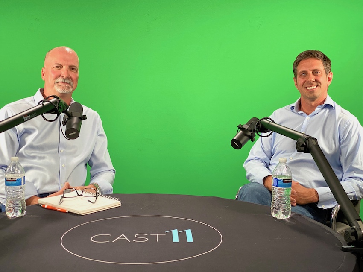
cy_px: 136
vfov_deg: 28.0
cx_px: 182
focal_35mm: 52
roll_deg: -1.4
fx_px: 545
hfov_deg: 36.8
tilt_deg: -6.4
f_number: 2
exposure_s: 1/83
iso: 160
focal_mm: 6
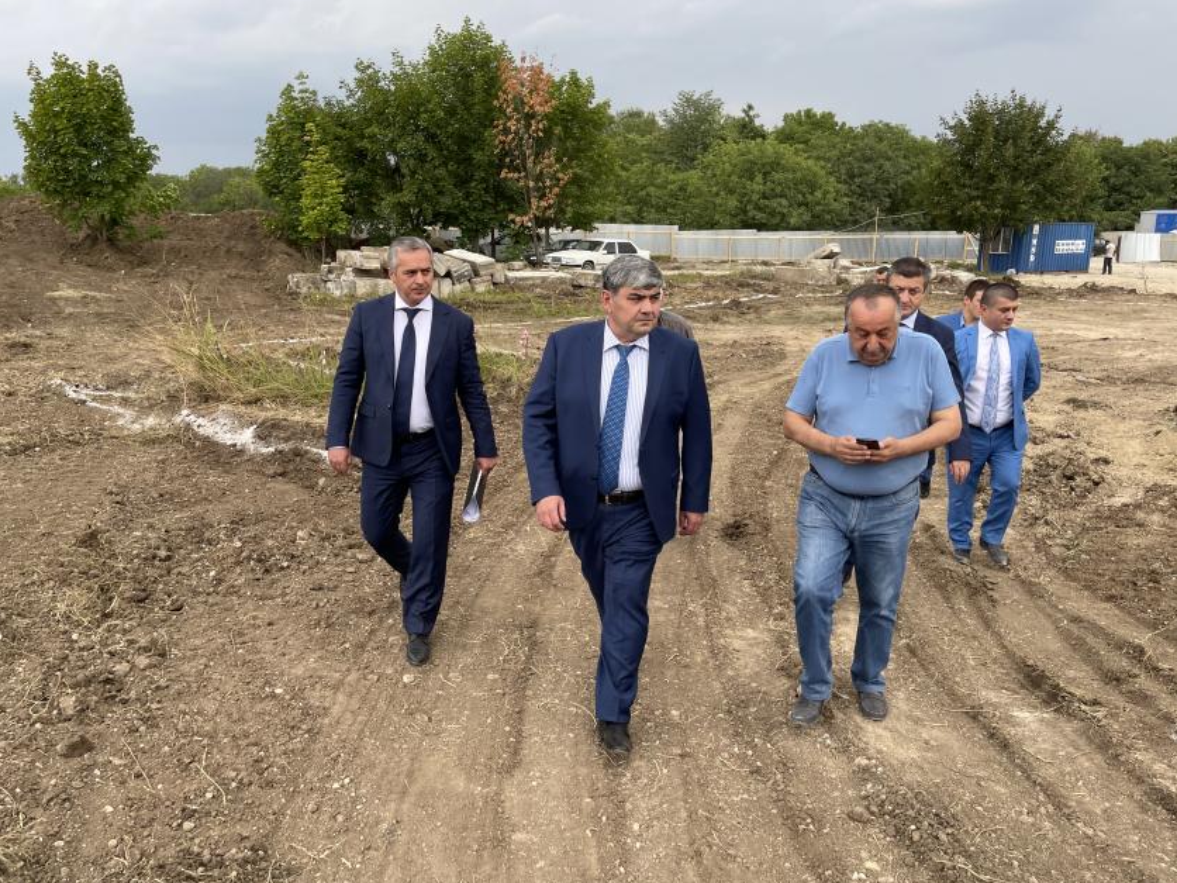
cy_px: 453
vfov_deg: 49.7
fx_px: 952
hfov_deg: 63.4
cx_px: 584
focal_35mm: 28
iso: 32
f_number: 1.6
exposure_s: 1/356
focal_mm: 5.1
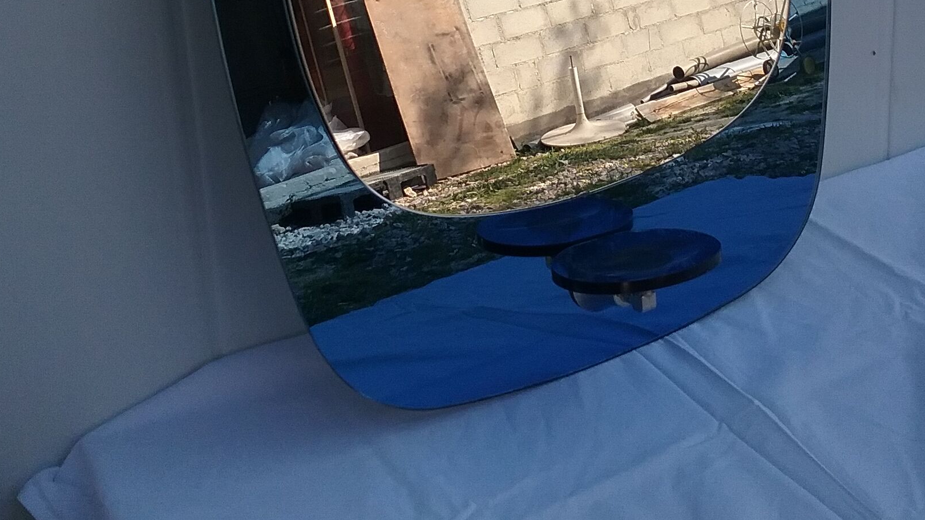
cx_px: 502
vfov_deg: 21.4
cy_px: -6
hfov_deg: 38.5
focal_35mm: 54
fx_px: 1325
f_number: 2.2
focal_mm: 3.3
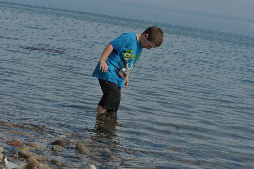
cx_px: 127
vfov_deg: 11.4
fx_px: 846
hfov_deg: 17.1
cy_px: 84
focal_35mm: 120
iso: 100
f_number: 32
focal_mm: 80
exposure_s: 1/125
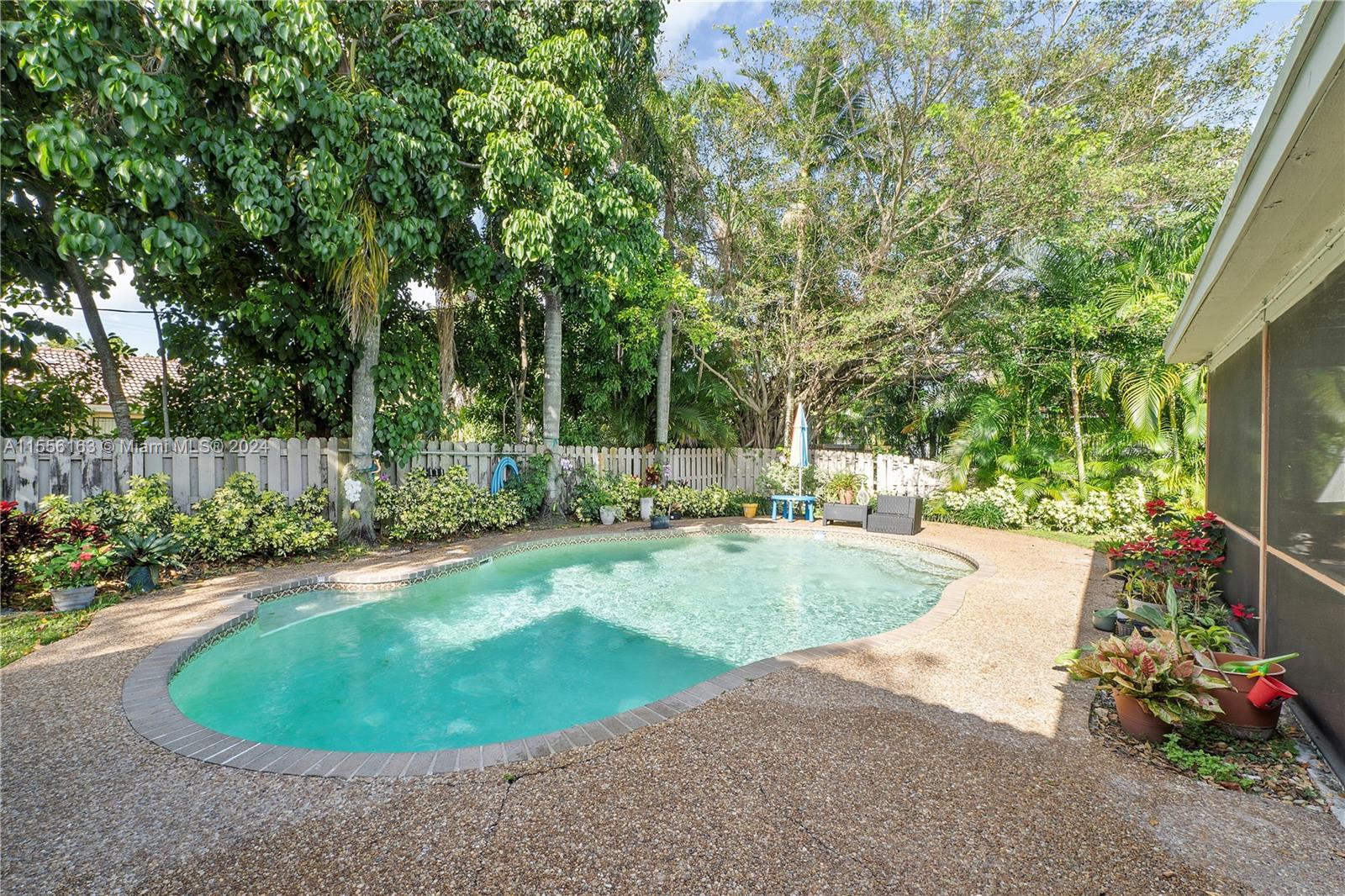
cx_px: 672
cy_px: 448
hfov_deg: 100.4
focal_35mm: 15
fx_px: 560
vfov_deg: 77.3
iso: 100
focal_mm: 10
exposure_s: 1/40
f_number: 11
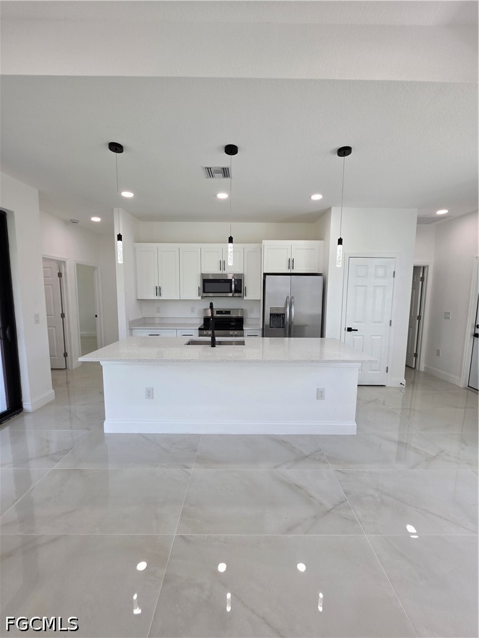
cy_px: 319
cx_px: 240
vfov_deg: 106.2
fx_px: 240
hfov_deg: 89.9
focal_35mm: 13
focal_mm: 2.2
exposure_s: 1/120
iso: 40
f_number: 1.9
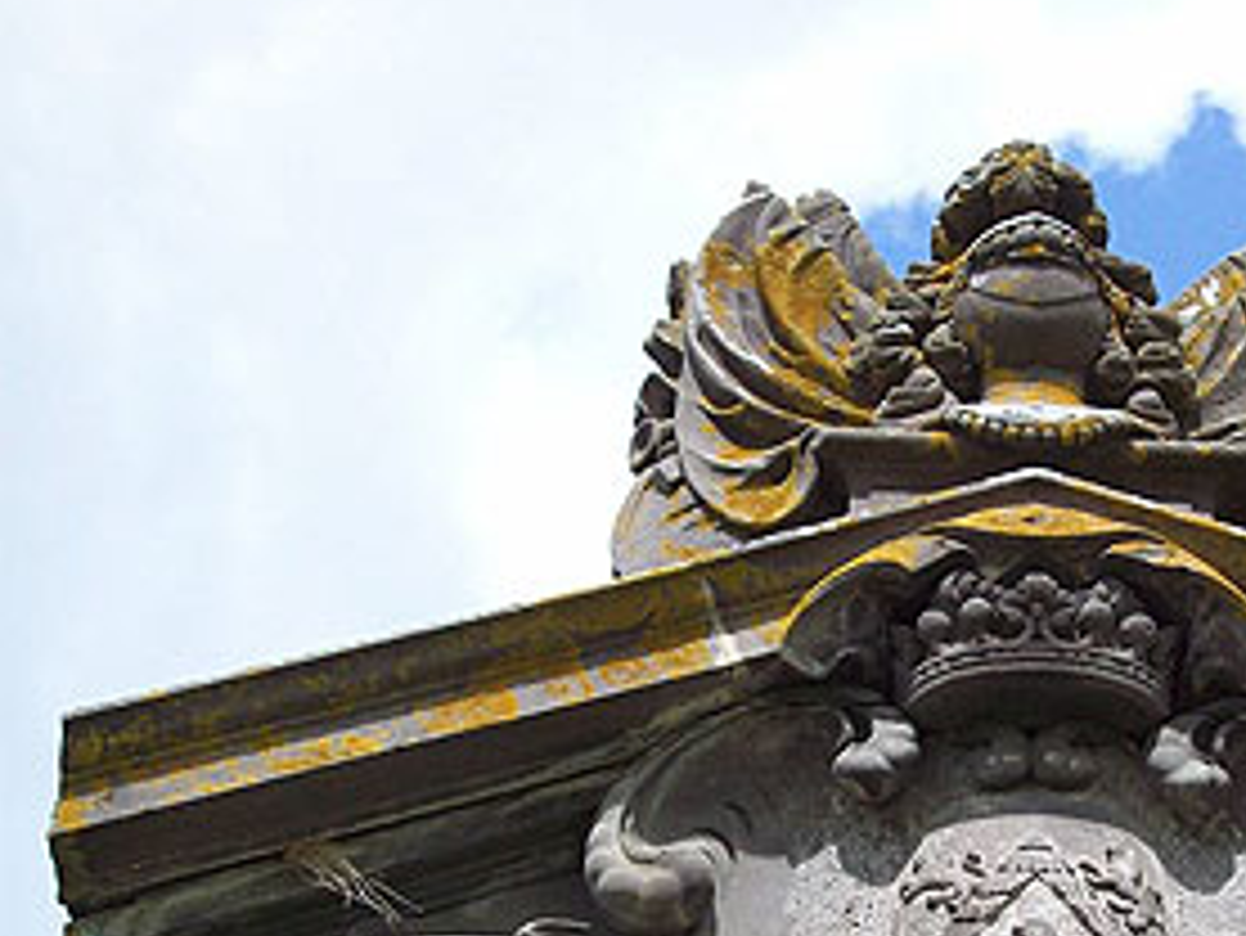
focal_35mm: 91
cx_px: 1008
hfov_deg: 21.3
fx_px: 3277
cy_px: 724
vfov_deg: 16.2
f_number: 3.4
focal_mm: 9.4
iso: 80
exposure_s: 1/430
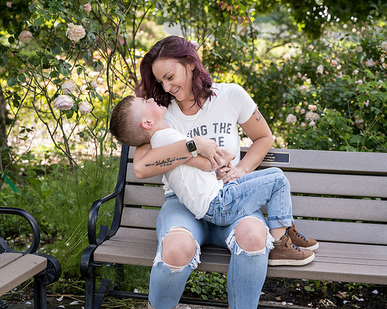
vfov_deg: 27.0
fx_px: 645
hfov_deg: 33.3
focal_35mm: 56
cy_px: 154
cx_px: 155
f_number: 4
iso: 320
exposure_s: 1/400
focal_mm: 50
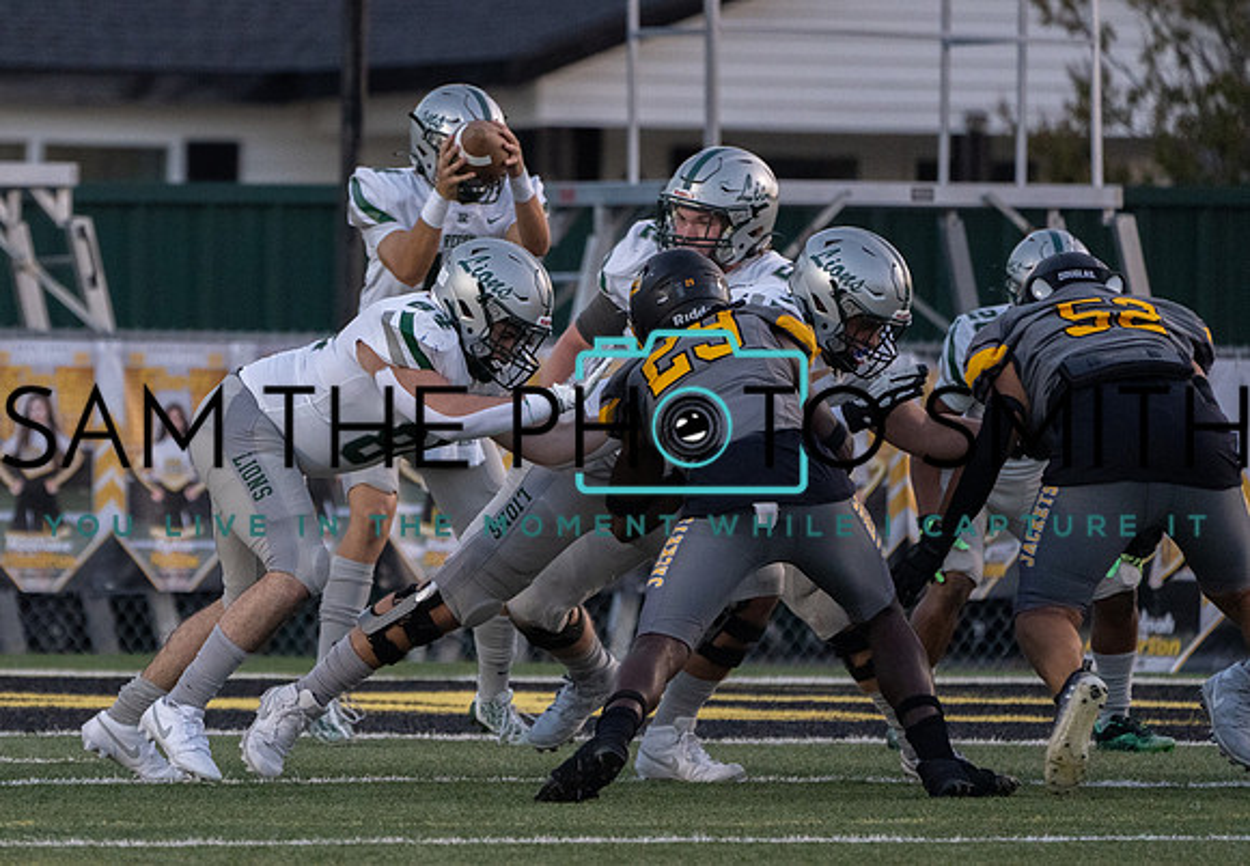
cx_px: 302
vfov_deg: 2.4
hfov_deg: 3.4
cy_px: 475
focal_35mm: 599
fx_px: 21052
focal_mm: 400
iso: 4000
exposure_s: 1/1000
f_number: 5.6
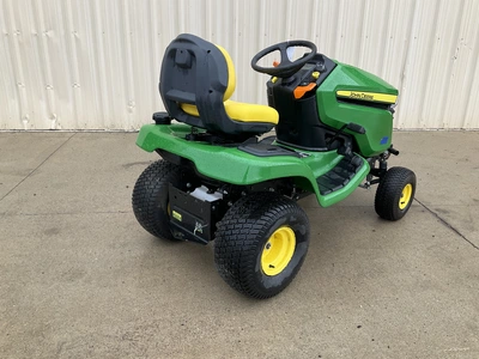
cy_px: 180
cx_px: 240
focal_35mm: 29
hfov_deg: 61.7
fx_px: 401
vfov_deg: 48.2
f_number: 1.8
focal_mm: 3
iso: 20
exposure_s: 1/188
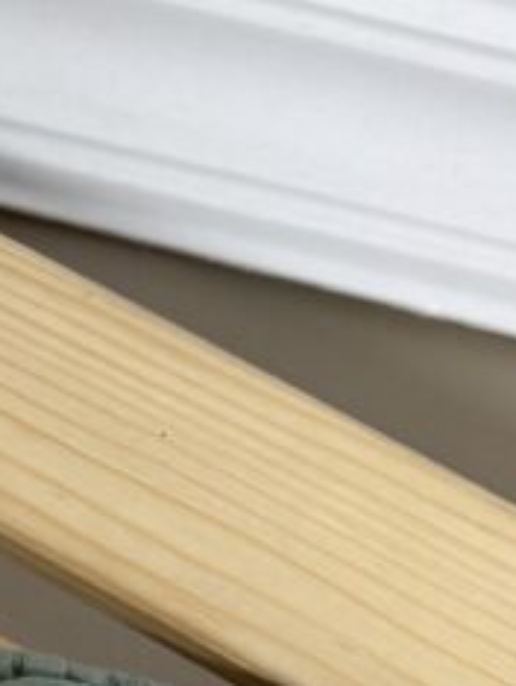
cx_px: -685
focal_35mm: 121
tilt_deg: -65.7
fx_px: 2401
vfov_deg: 16.2
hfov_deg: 10.7
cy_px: 463
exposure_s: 1/100
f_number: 1.78
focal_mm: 6.76
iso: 200
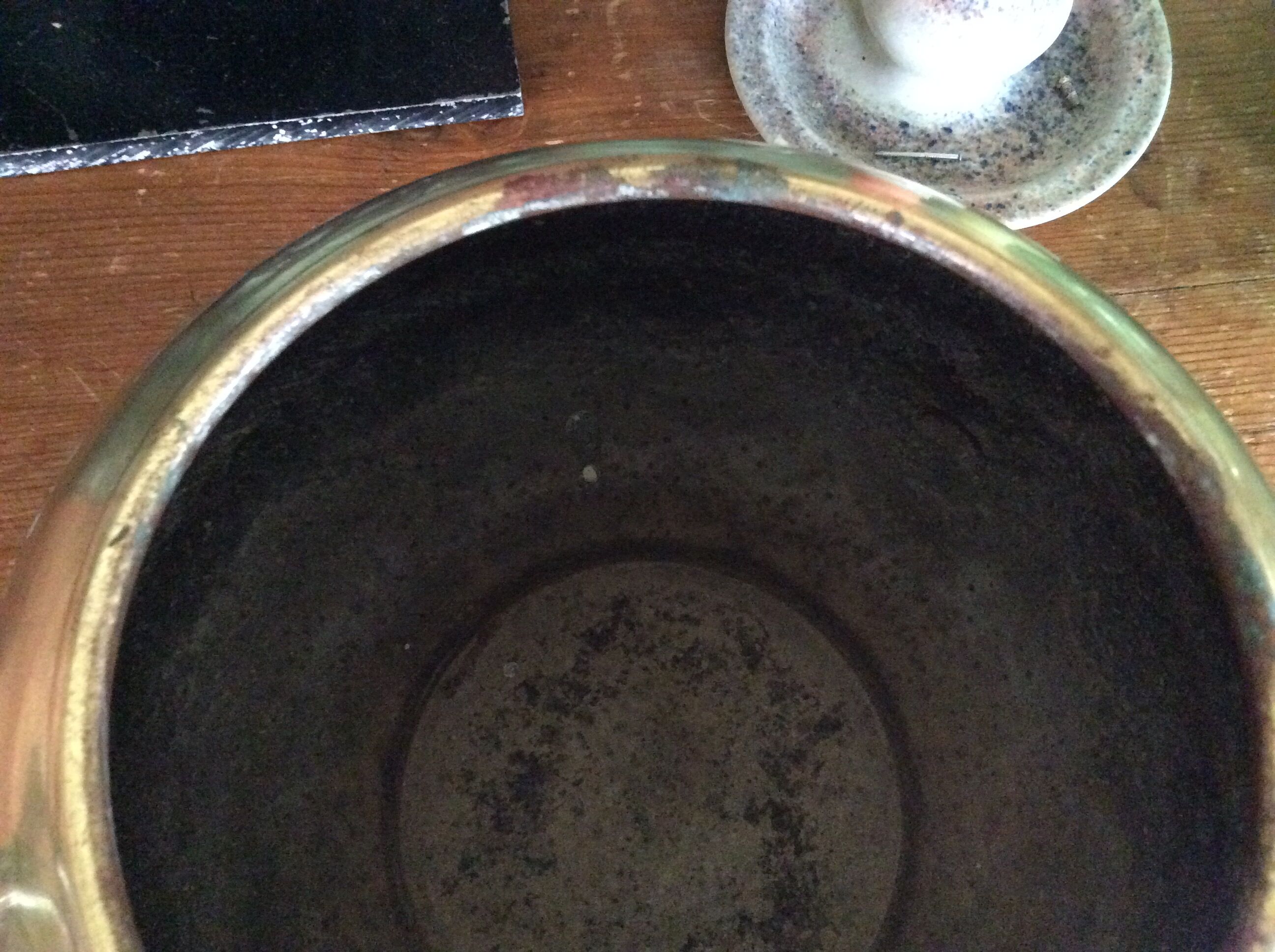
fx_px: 1177
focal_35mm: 32
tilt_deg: -69.6
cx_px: 638
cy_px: 476
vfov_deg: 44.1
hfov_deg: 56.9
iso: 640
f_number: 2.4
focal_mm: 3.3
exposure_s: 1/17
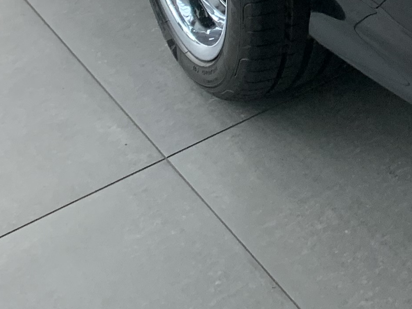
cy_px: -332
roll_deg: -0.2
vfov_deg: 11.7
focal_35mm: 112
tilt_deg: -19.9
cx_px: 559
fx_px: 1333
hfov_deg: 16.5
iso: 100
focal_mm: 4.25
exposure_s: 1/83
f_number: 1.8
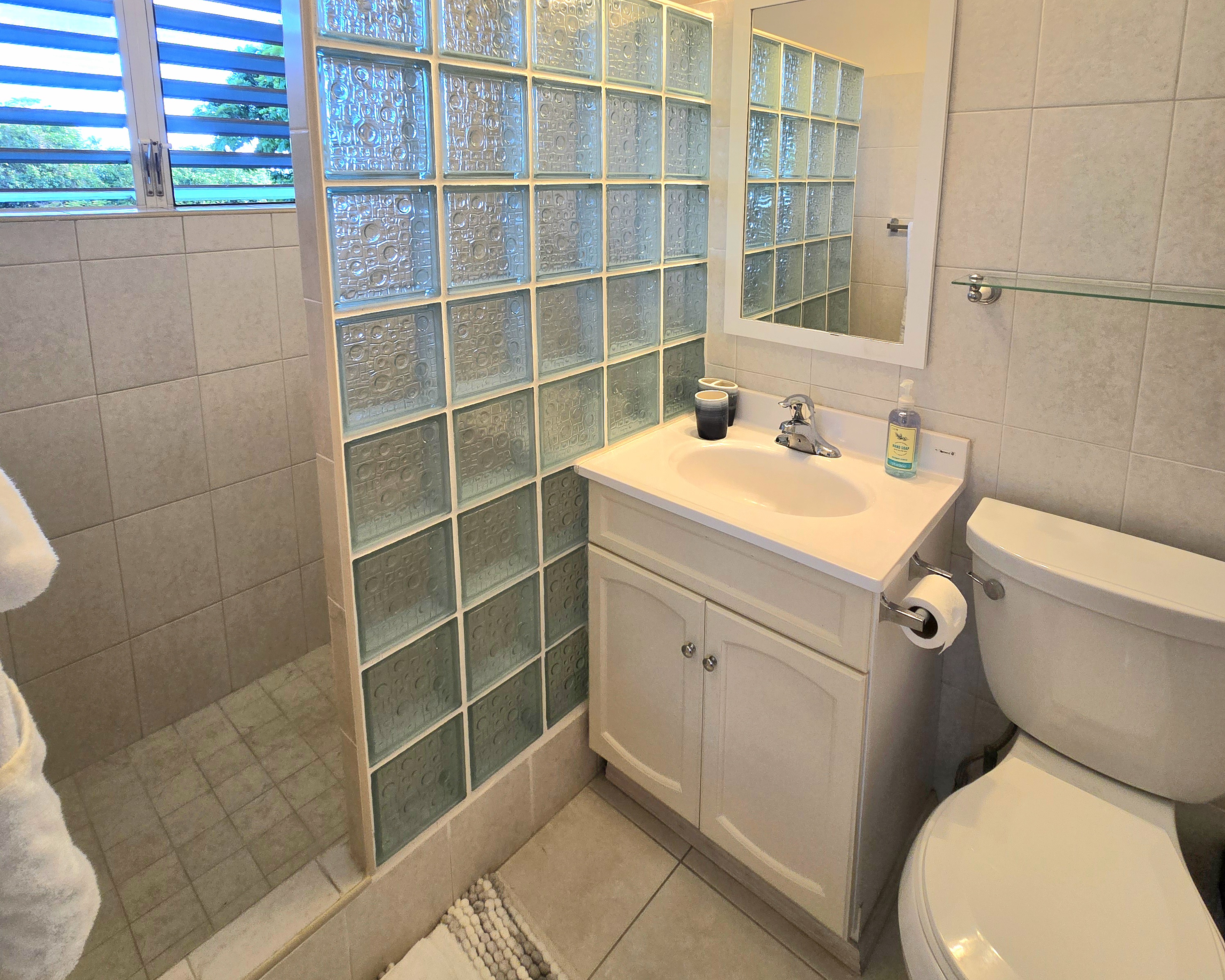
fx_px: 616
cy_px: 286
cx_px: 615
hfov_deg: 89.6
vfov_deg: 73.3
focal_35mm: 17
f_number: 2.2
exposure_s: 1/101
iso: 64
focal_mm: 2.2
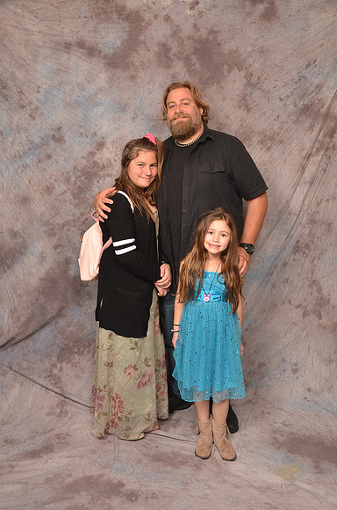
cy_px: 255
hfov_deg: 36.7
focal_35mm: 36
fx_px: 508
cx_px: 168
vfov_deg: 53.2
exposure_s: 1/60
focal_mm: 24
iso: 200
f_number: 5.6
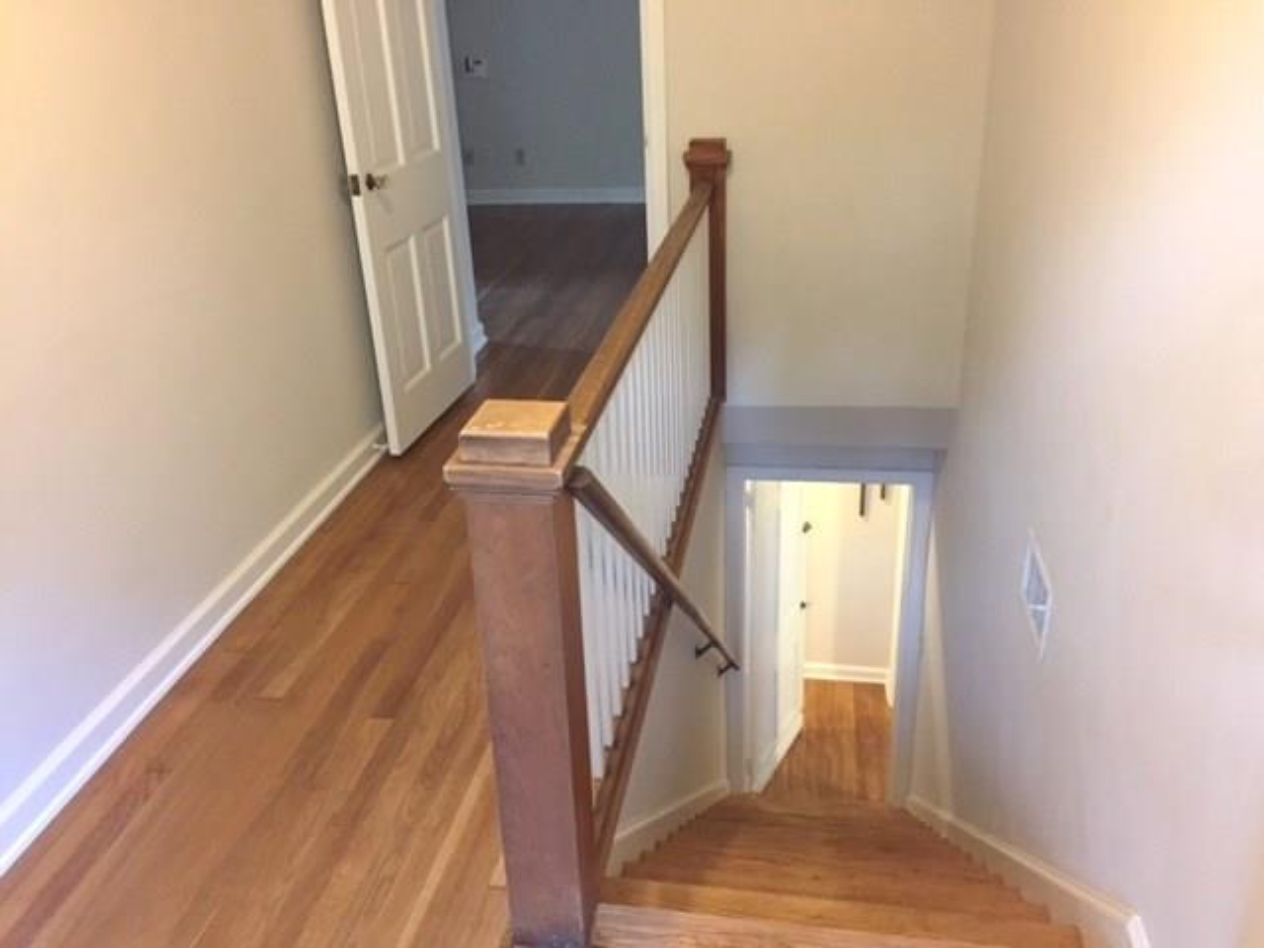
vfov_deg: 48.2
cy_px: 474
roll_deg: +2.8
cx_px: 632
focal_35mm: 29
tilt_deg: -24.1
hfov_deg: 61.7
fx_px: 1059
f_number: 2.2
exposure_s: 1/15
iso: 320
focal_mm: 4.15
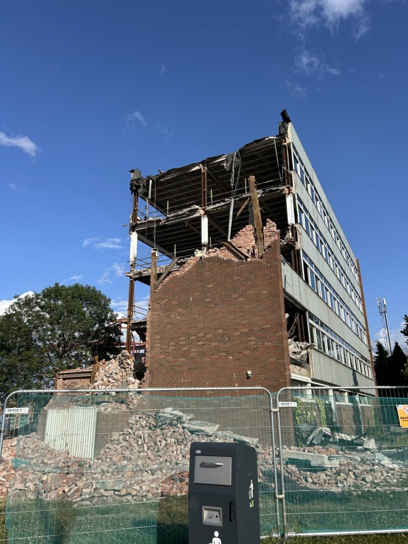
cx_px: 204
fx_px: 409
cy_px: 272
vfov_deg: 67.3
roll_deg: +0.9
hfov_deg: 53.1
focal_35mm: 26
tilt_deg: +17.9
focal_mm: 5.7
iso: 50
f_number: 1.5
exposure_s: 1/4630
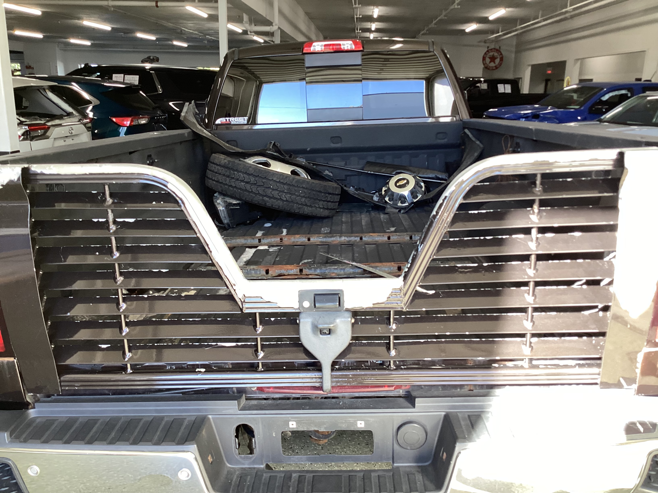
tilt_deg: -17.1
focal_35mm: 31
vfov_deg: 45.4
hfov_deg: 58.4
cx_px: 329
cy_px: 246
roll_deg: -2.0
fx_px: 589
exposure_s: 1/120
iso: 80
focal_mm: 3.3
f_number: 2.4
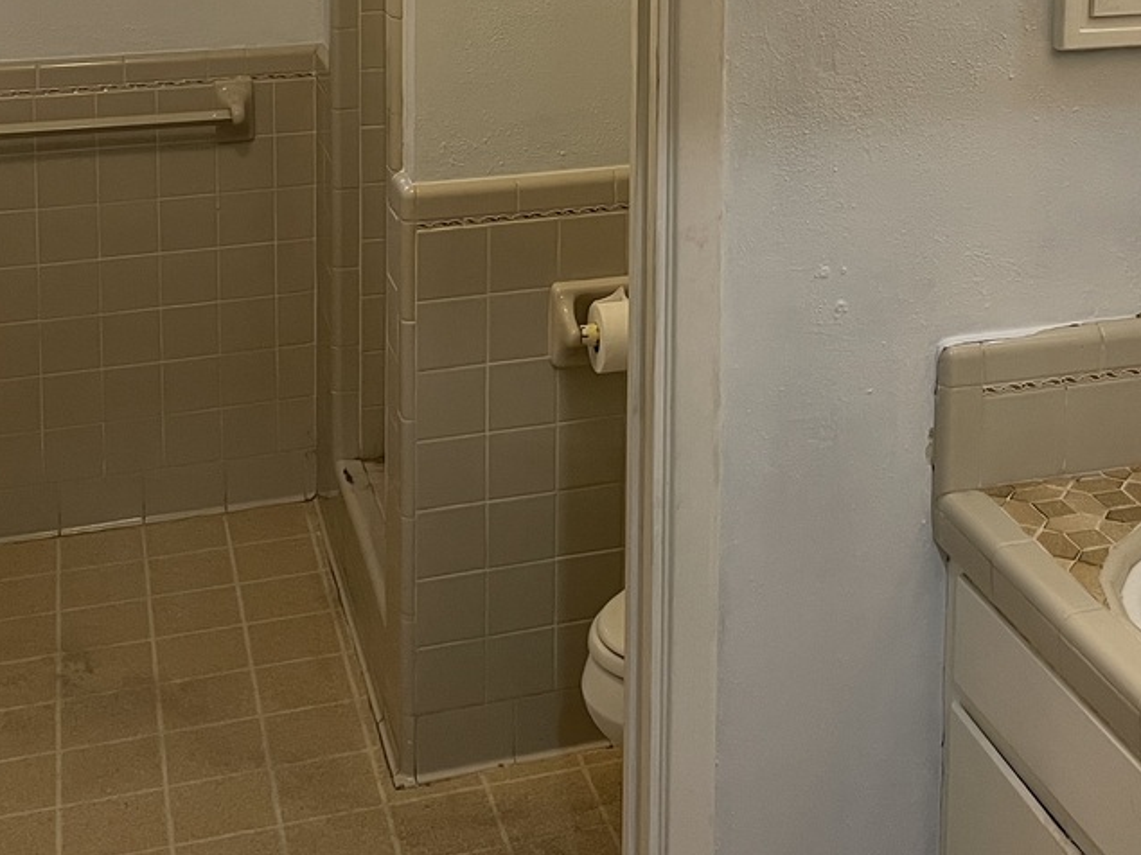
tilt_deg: -6.6
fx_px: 1944
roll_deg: -0.7
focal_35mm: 59
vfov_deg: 23.3
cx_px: 796
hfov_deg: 32.3
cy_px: -86
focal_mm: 4.2
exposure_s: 1/60
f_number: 1.6
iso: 100
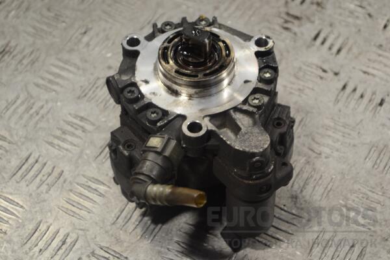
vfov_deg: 16.6
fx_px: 894
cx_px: 195
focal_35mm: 82
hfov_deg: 24.6
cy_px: 130
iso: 200
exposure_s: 1/30
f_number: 5.6
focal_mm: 55
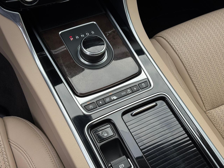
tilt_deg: -59.9
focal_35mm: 48
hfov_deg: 39.7
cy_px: 84
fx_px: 311
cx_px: 112
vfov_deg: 30.3
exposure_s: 1/454
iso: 64
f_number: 1.78
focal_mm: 6.76
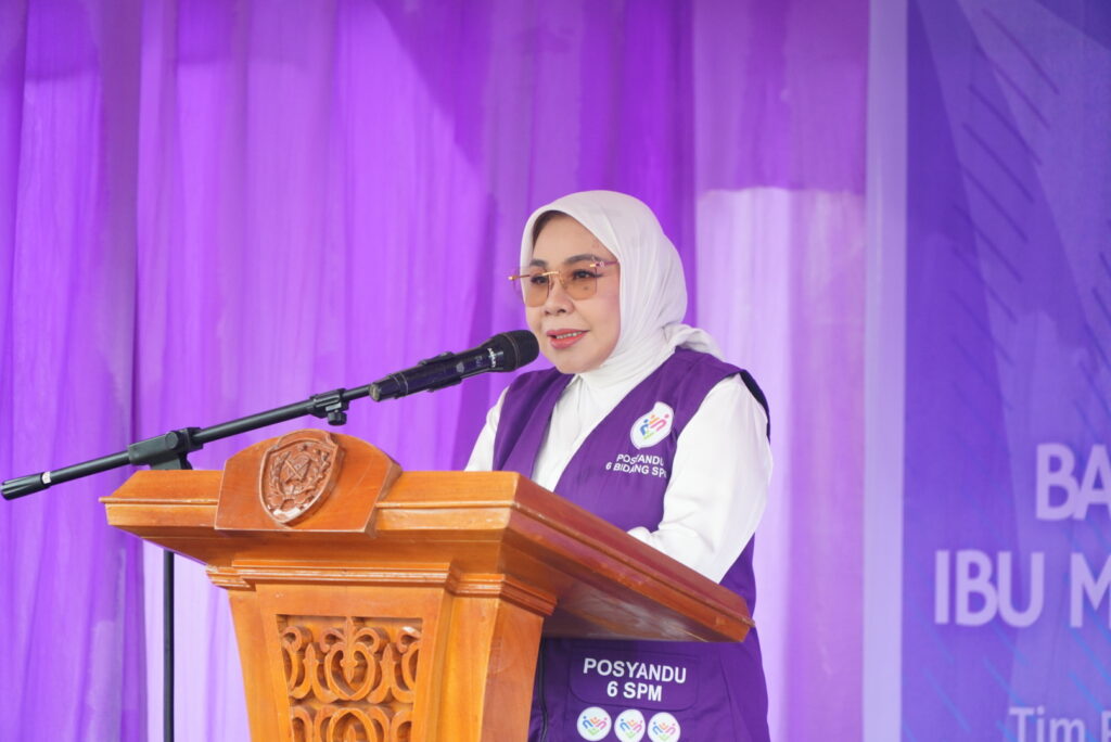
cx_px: 556
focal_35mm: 158
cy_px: 371
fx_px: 4863
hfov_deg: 13.0
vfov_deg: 8.7
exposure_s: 1/160
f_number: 4.5
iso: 640
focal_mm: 105
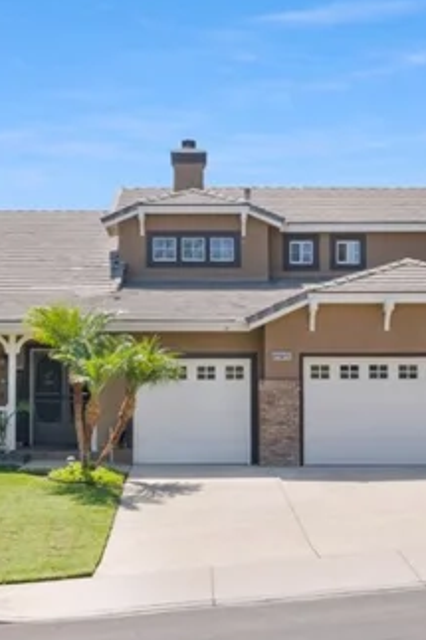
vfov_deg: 30.9
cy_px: 355
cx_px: 194
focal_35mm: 65
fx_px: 1155
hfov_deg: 20.9
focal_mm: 25
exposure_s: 1/125
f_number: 9
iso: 400
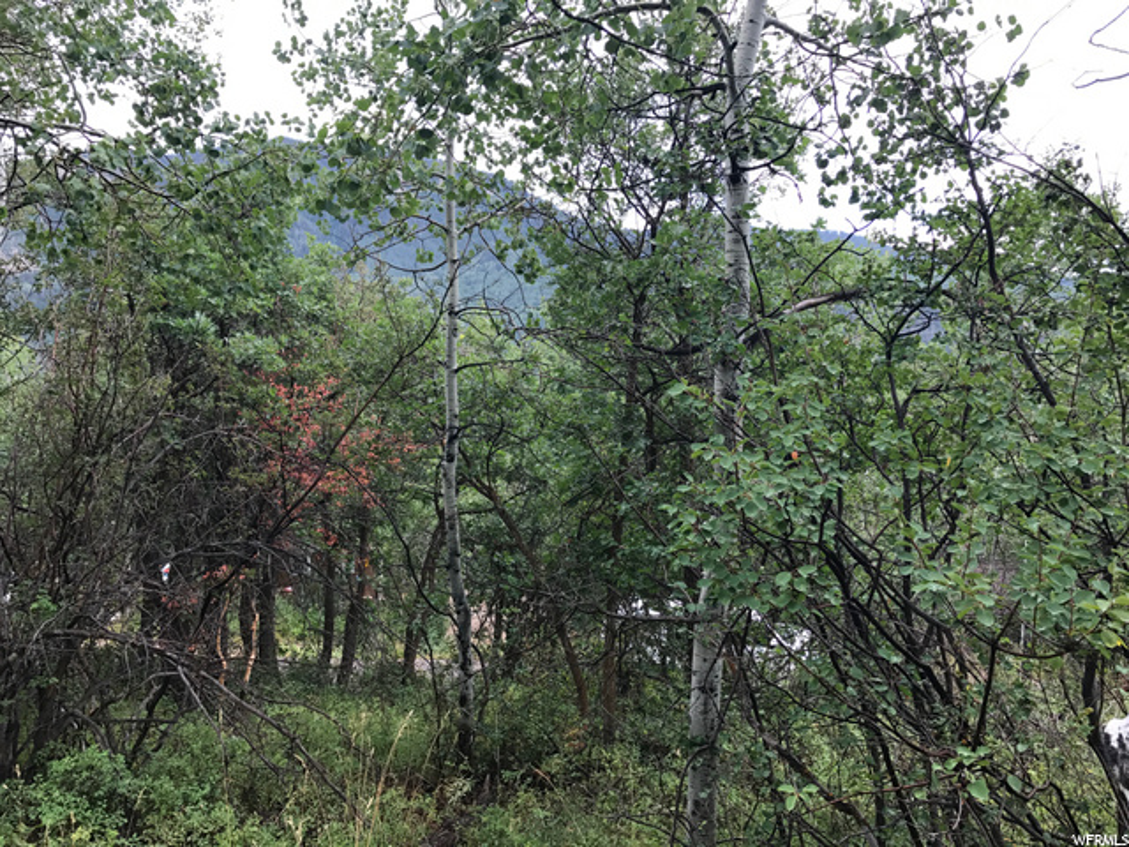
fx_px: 913
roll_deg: -0.1
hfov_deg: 63.4
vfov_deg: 49.7
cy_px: 424
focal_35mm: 28
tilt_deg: -2.9
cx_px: 564
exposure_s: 1/456
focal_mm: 3.99
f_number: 1.8
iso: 20
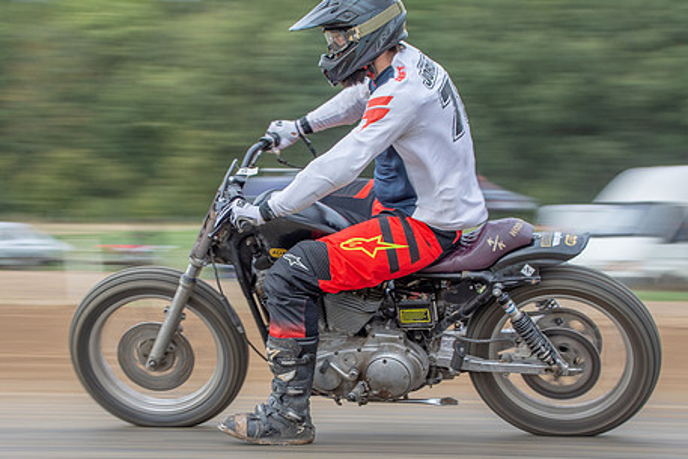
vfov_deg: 10.5
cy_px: 247
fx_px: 2504
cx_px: 297
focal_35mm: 131
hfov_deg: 15.6
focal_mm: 62
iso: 320
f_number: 8
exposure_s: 1/125
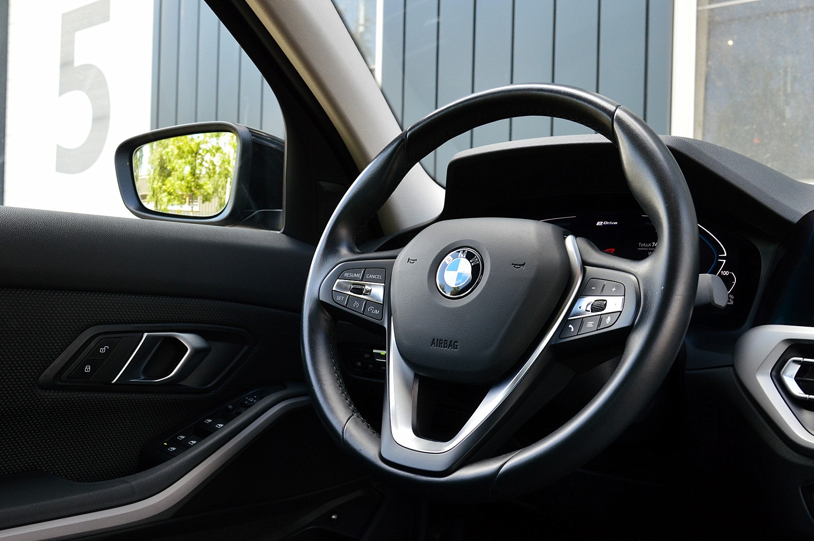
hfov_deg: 53.2
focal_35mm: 36
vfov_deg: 36.8
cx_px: 407
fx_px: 813
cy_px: 270
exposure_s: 1/60
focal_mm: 24
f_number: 8
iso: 450
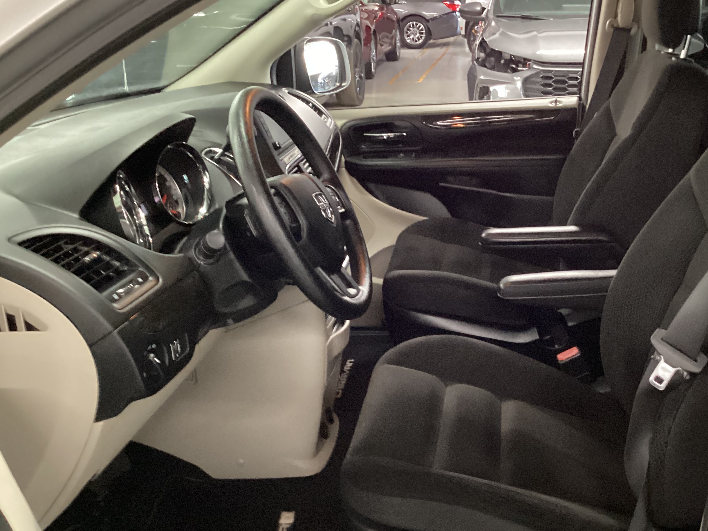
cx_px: 424
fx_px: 818
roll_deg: -1.2
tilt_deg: -21.9
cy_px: 284
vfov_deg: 35.9
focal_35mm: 40
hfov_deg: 46.5
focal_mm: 3.3
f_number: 2.4
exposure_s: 1/24
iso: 640
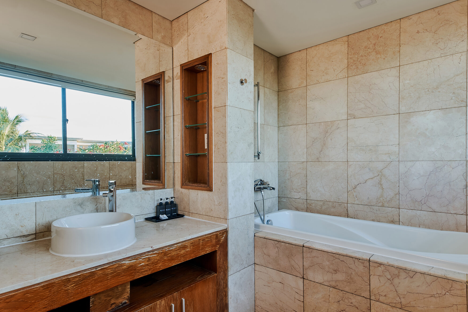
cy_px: 151
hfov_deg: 90.0
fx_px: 234
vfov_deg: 67.4
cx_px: 237
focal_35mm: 18
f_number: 14
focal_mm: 14
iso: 100
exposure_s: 1.6
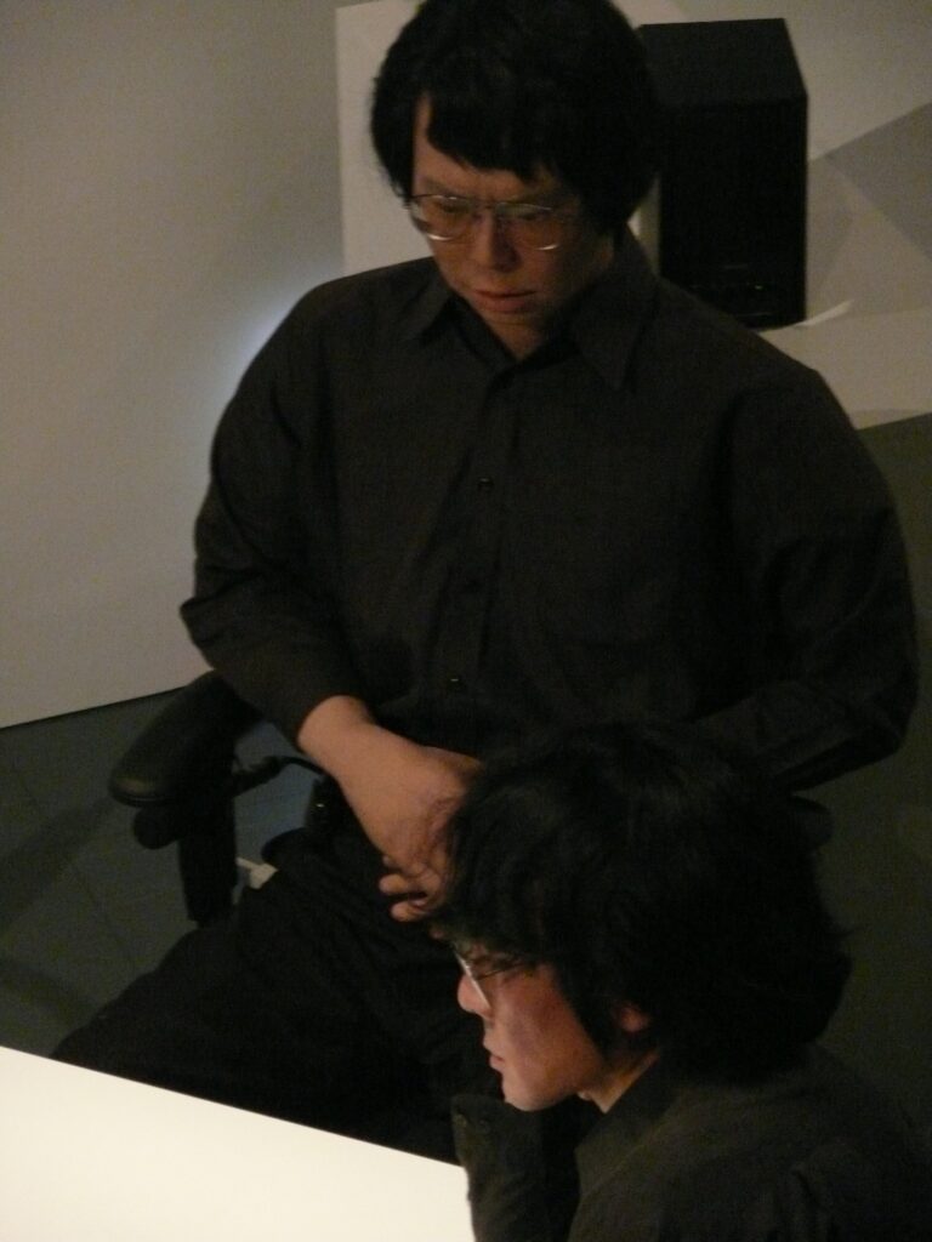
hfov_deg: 7.9
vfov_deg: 10.5
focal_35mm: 189
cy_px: 621
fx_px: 6785
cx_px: 466
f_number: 3.6
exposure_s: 1/15
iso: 800
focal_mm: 40
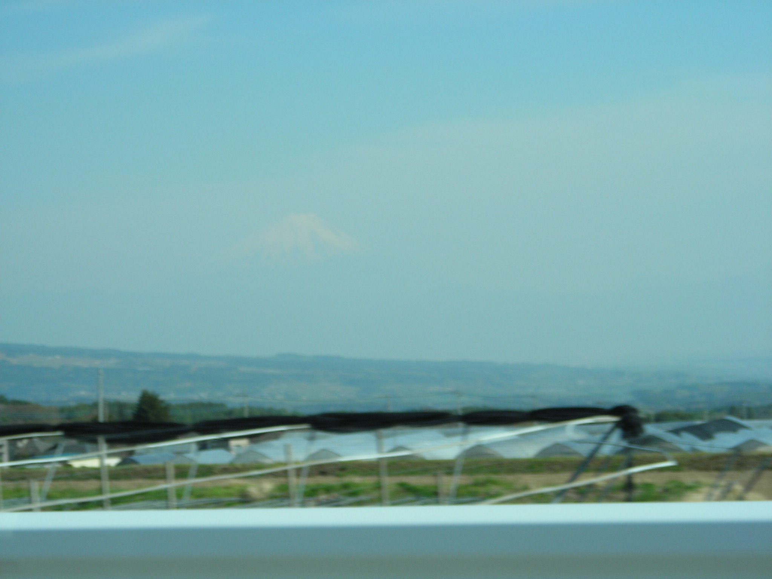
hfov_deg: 17.0
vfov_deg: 12.8
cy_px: 290
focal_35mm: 116
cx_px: 386
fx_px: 2587
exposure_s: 1/234
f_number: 5.3
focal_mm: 19.2
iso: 50
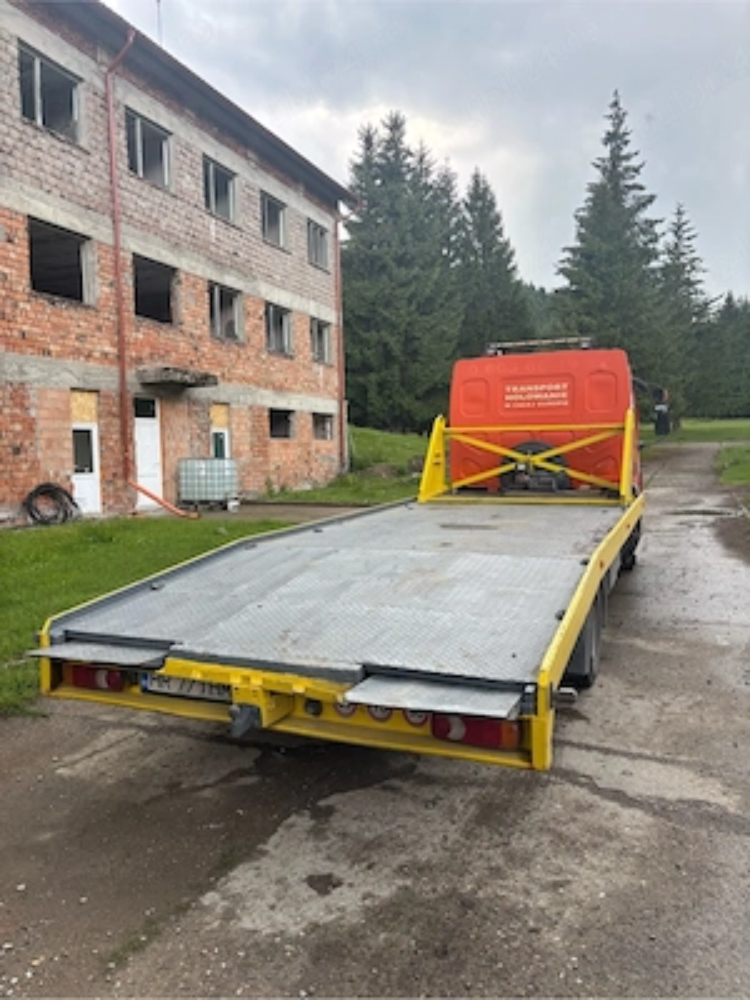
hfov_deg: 53.1
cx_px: 375
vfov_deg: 67.3
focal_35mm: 26
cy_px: 500
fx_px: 751
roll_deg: +1.3
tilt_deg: -2.6
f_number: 1.6
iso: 50
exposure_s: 1/205
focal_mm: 5.96
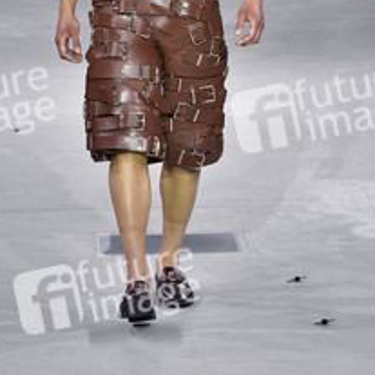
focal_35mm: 228
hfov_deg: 7.7
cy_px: 20
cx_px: 159
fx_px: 2794
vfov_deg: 7.7
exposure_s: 1/320
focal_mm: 116
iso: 2500
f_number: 6.3
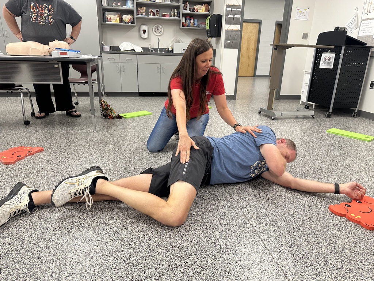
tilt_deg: -17.8
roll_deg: -1.6
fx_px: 259
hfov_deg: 71.6
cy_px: 140
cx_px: 187
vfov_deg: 56.8
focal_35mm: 24
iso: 200
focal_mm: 6.86
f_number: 1.78
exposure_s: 1/92
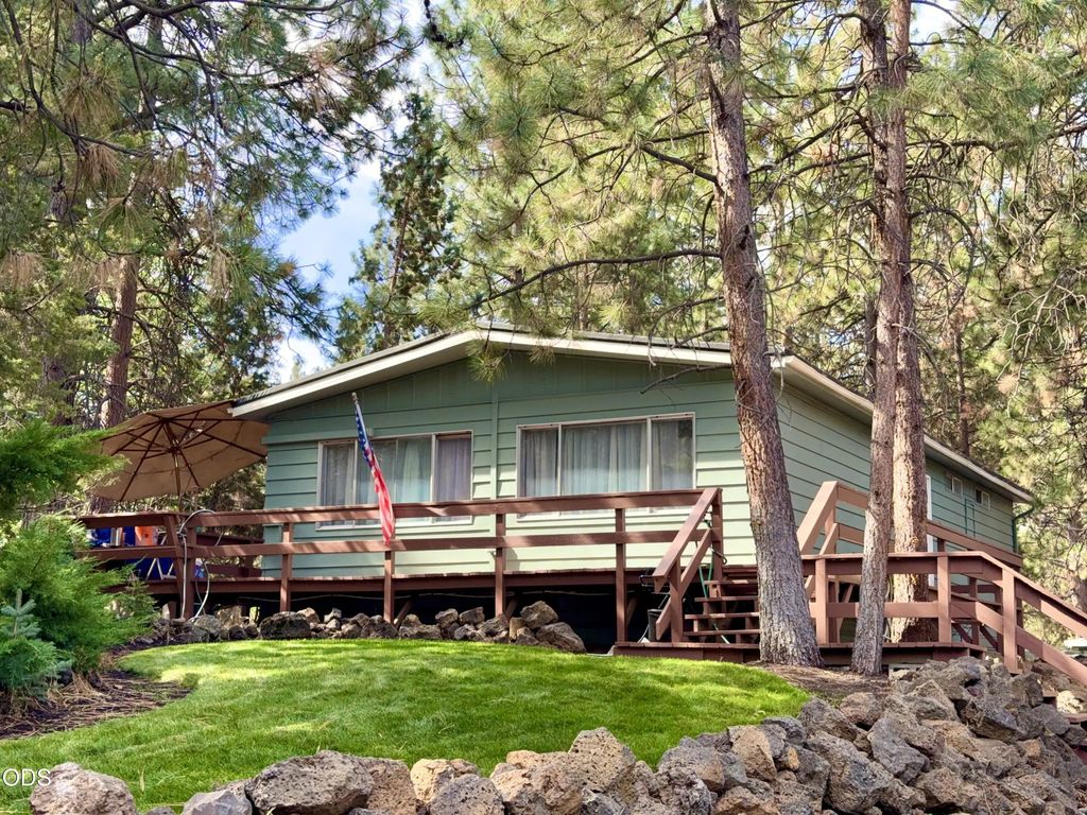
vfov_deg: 30.3
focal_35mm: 48
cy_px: 408
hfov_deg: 39.7
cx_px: 544
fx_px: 1507
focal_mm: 6.76
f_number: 1.78
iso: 64
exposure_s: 1/582
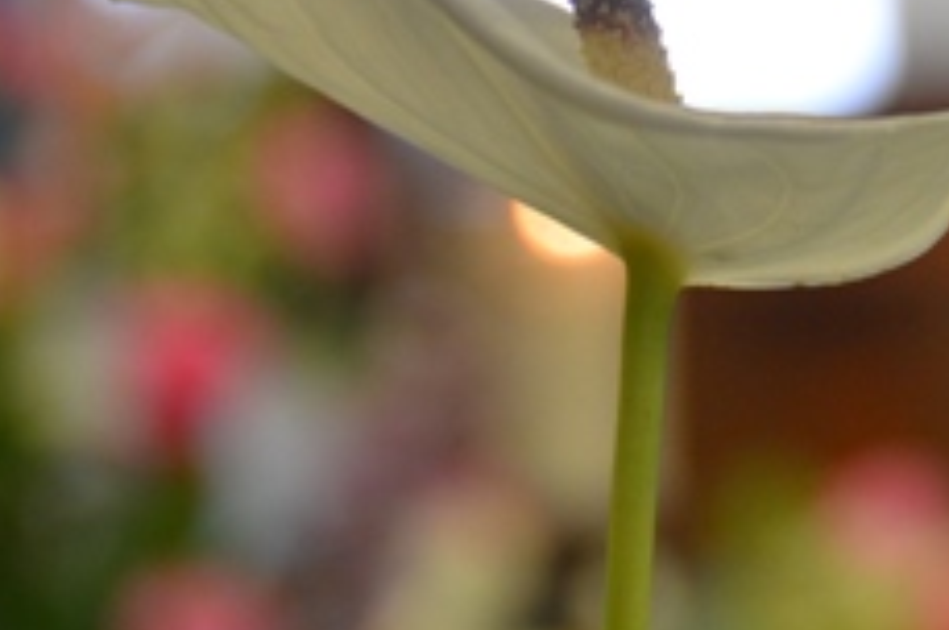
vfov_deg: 4.1
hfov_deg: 6.1
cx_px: 899
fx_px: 8818
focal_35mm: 335
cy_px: 282
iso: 900
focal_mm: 80
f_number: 5
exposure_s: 1/30
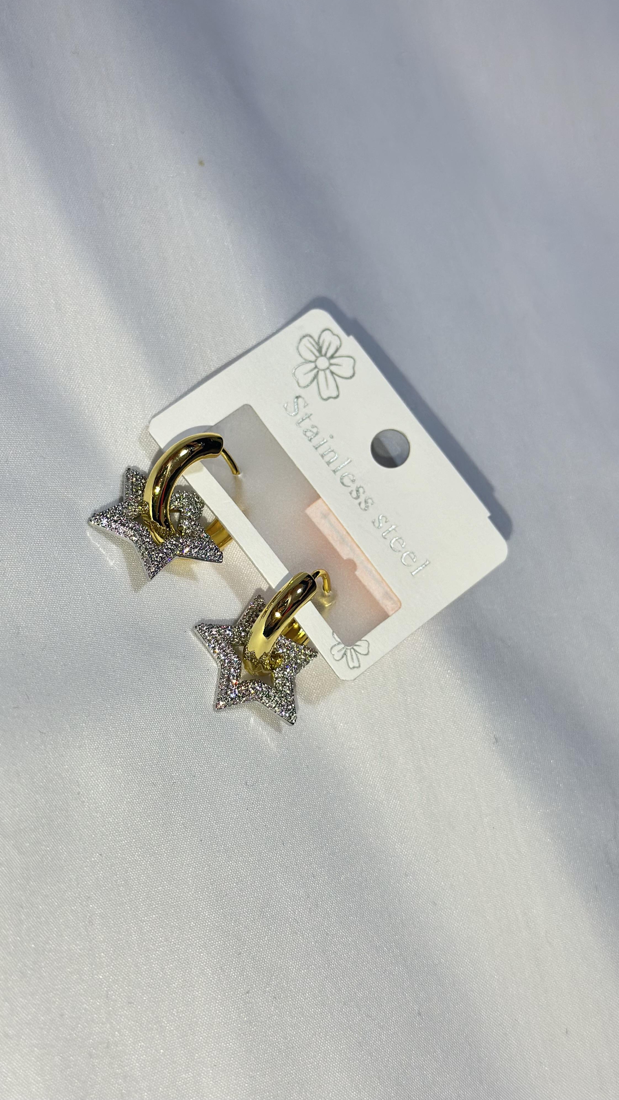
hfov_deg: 22.6
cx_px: 254
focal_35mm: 53
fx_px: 1546
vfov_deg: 39.2
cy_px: 545
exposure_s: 1/50
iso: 64
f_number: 1.78
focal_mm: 6.86
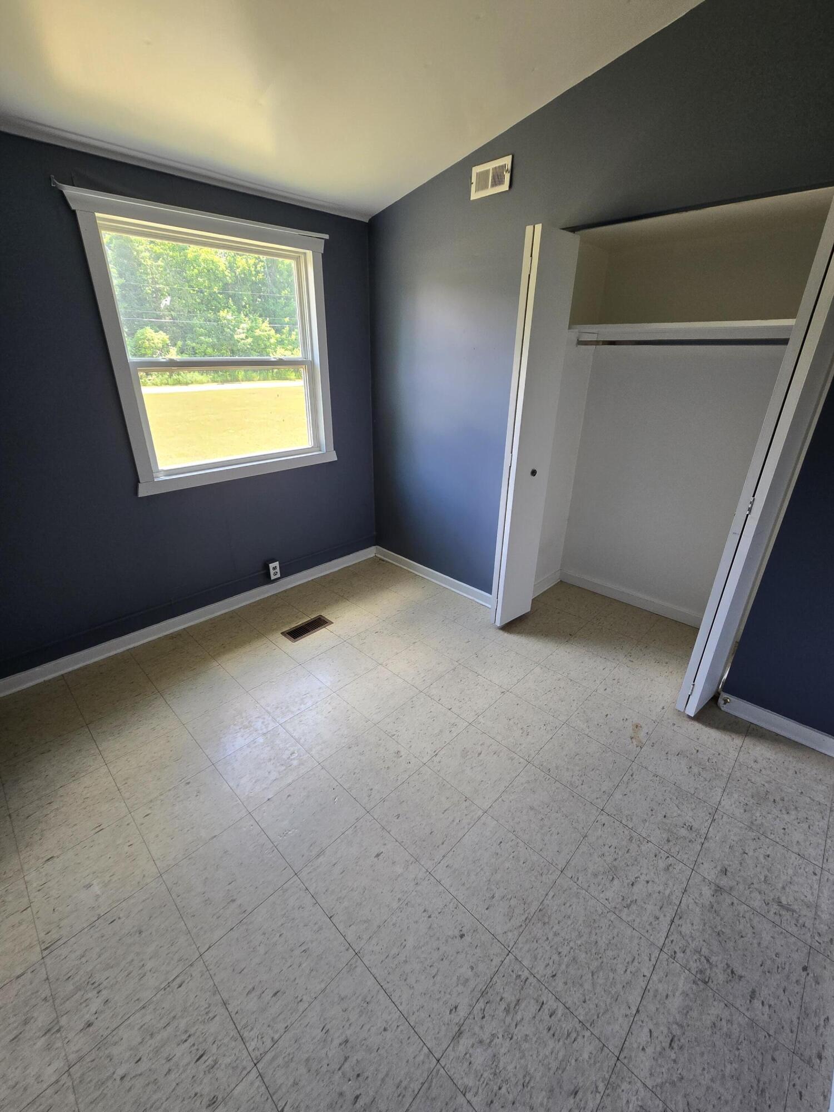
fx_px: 418
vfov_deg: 106.2
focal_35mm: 13
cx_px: 417
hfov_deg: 89.9
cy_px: 556
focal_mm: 2.2
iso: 80
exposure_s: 1/60
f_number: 2.2
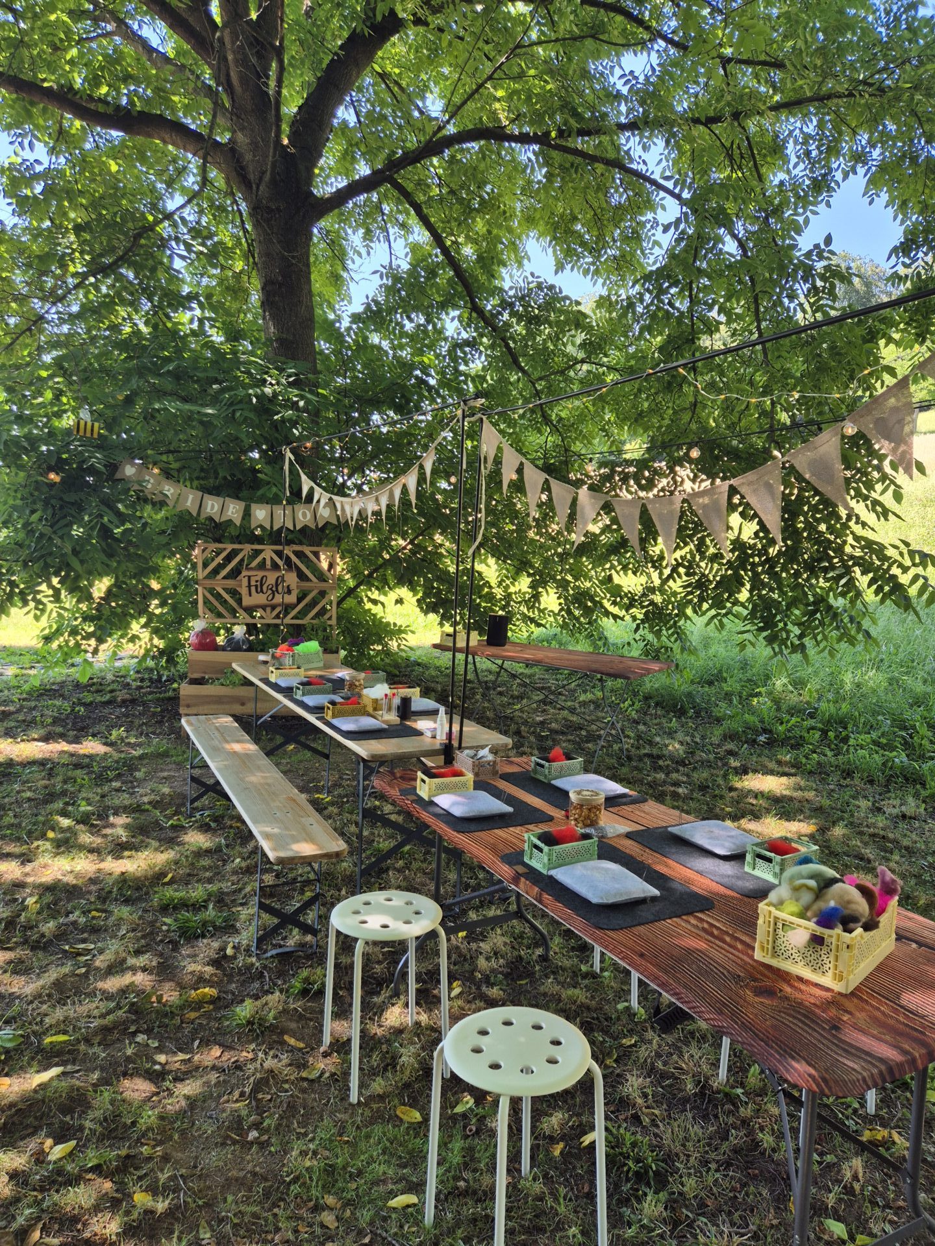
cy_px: 623
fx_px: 828
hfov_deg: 58.9
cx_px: 468
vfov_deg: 73.9
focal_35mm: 23
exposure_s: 1/206
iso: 25
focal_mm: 5.4
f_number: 1.8
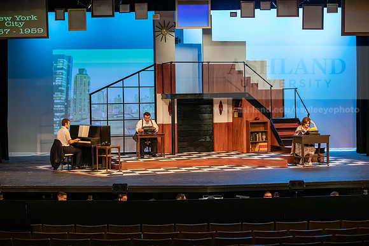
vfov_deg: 19.5
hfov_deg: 28.8
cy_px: 123
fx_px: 718
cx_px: 184
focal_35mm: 70
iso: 2500
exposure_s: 1/200
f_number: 3.5
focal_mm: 70
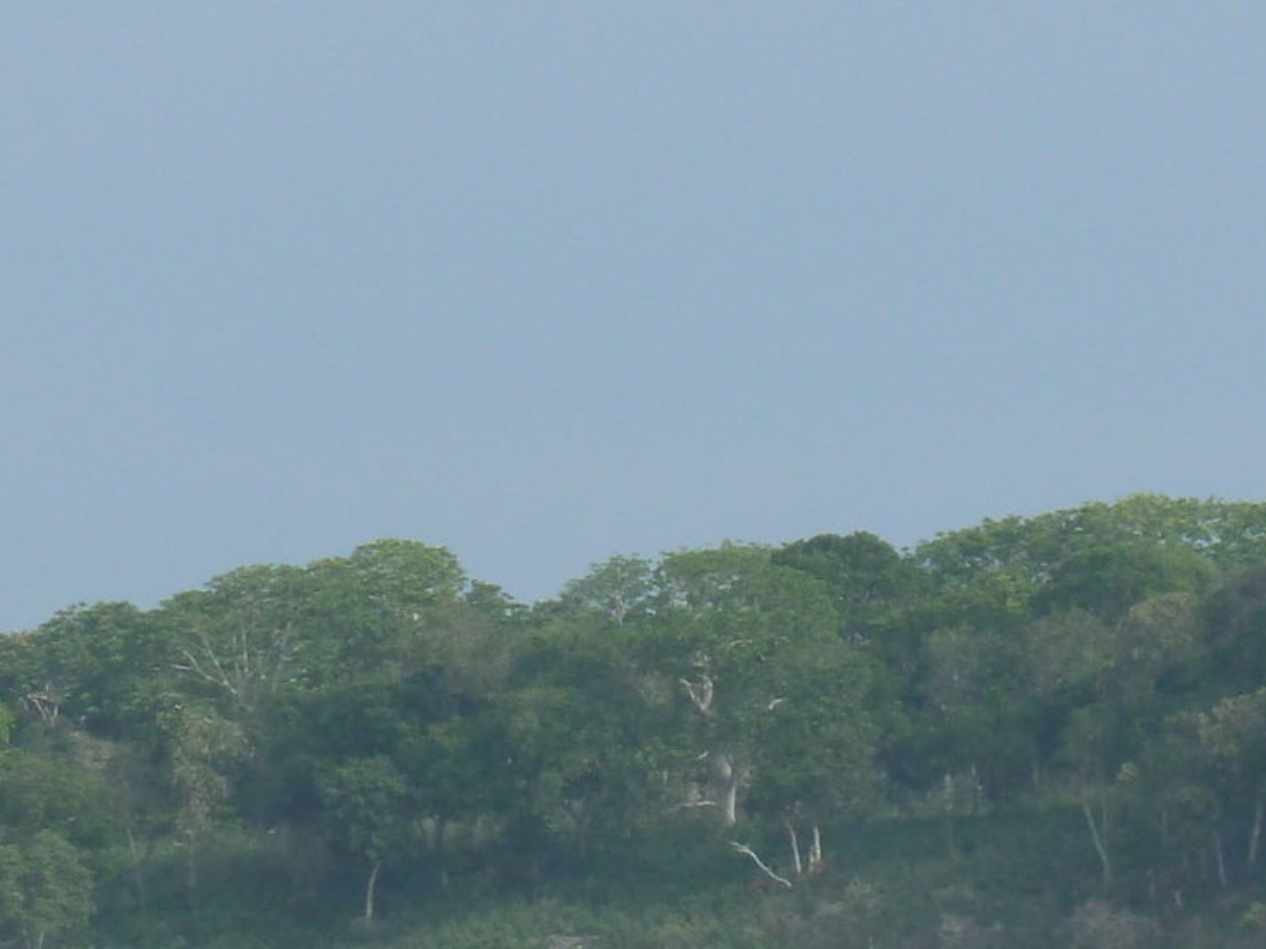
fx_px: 31709
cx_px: 1275
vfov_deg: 1.7
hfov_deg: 2.3
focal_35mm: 867
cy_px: 798
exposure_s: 1/320
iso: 80
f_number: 4.9
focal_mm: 49.2
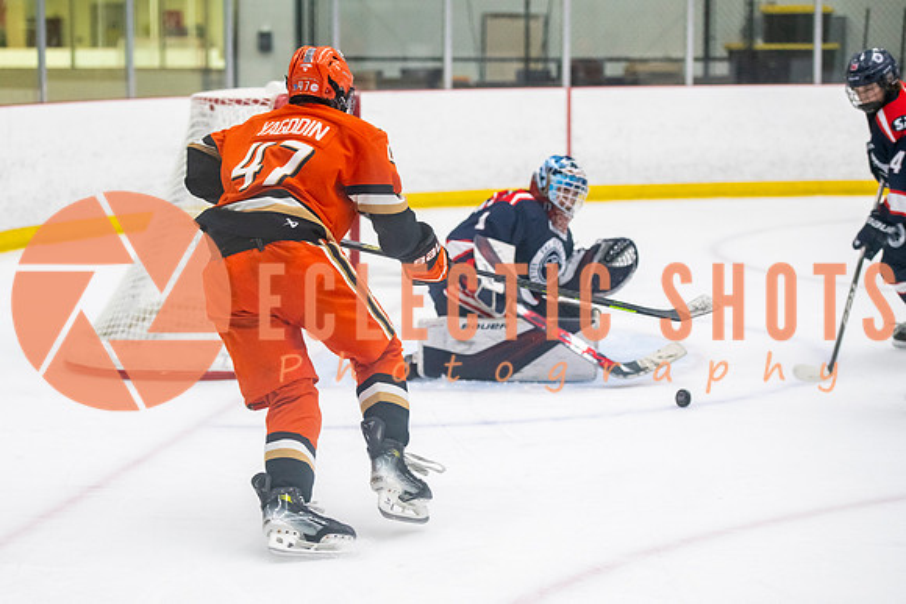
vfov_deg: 12.2
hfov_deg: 18.2
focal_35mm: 112
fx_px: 2824
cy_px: 315
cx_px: 346
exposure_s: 1/640
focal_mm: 90
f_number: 3.2
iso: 2500
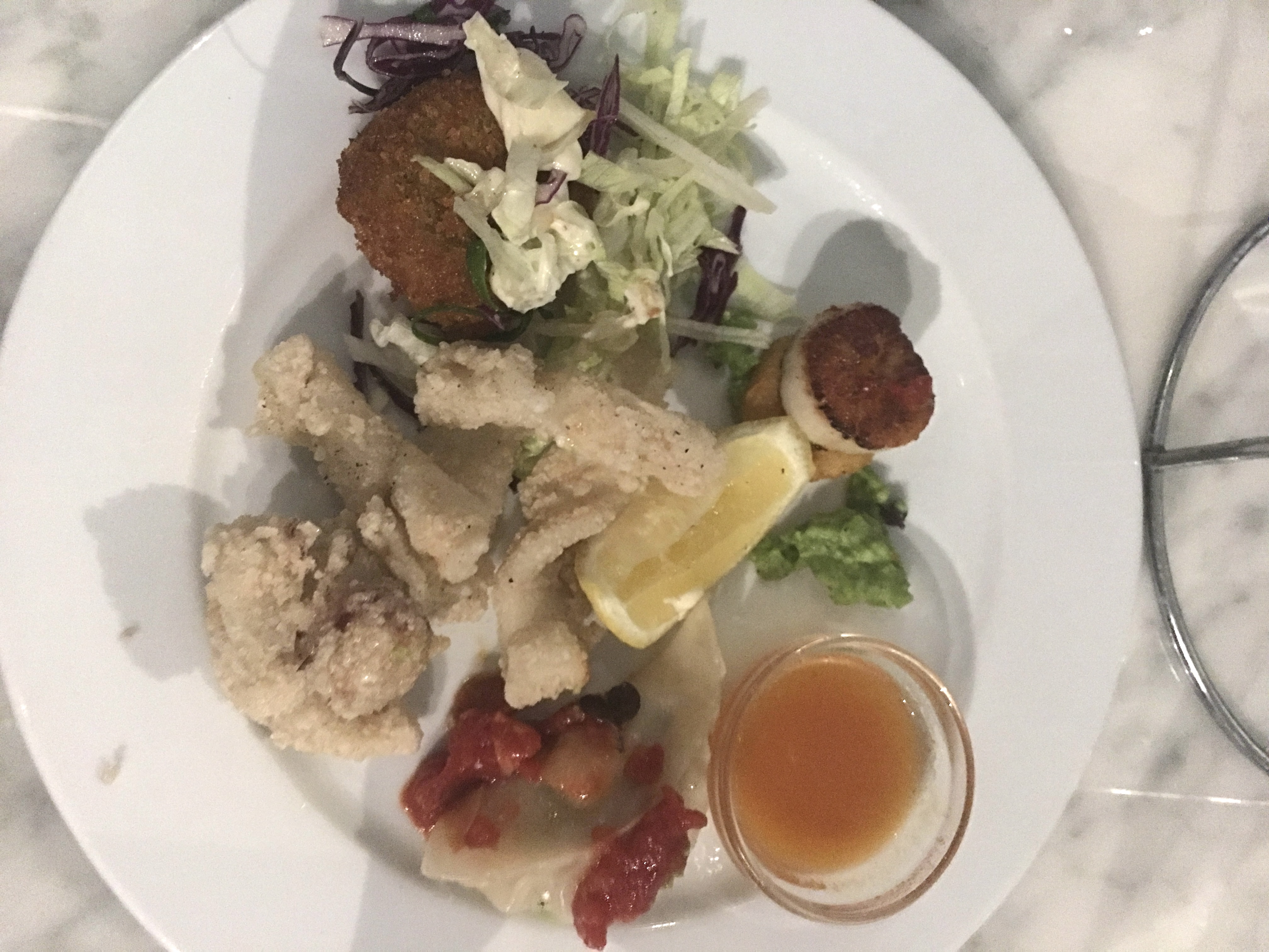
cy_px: 476
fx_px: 1063
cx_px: 634
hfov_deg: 61.7
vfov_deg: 48.2
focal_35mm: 29
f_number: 2.2
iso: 250
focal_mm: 4.15
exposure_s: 1/4
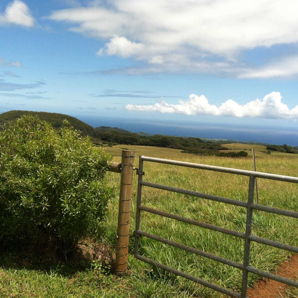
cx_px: 141
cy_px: 147
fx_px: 409
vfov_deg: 40.0
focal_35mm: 42
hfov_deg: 40.0
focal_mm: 3.85
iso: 80
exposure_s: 1/1579
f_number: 2.8
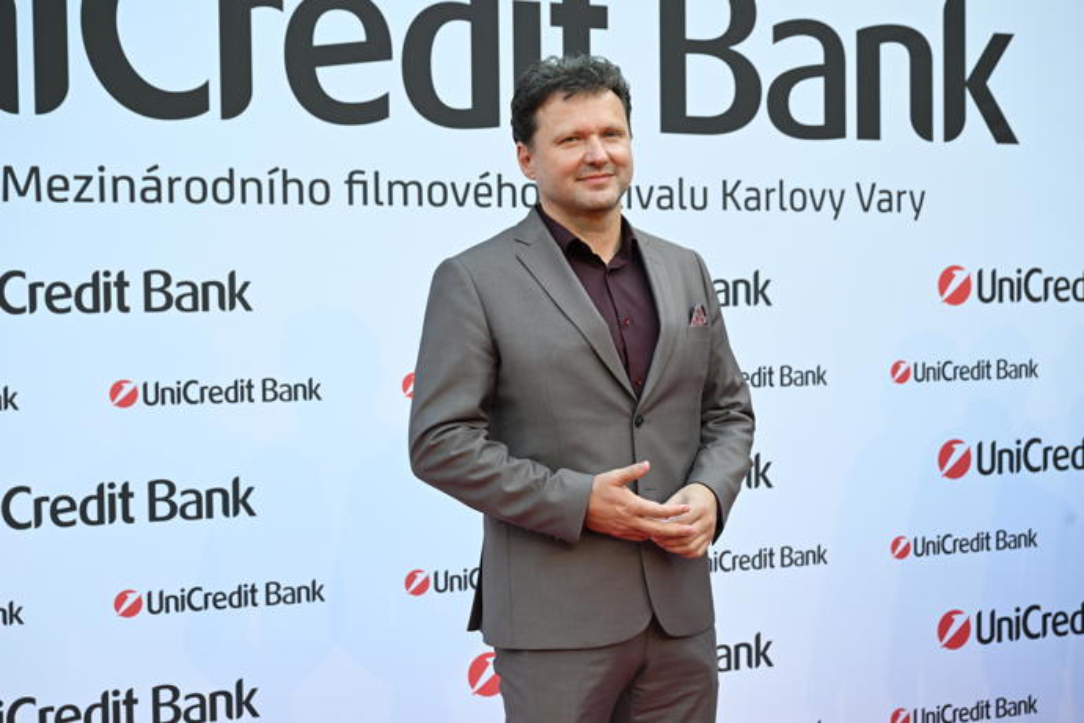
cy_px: 362
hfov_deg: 38.2
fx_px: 1566
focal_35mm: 52
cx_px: 542
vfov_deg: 26.0
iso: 1250
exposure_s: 1/400
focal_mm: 52
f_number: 5.6
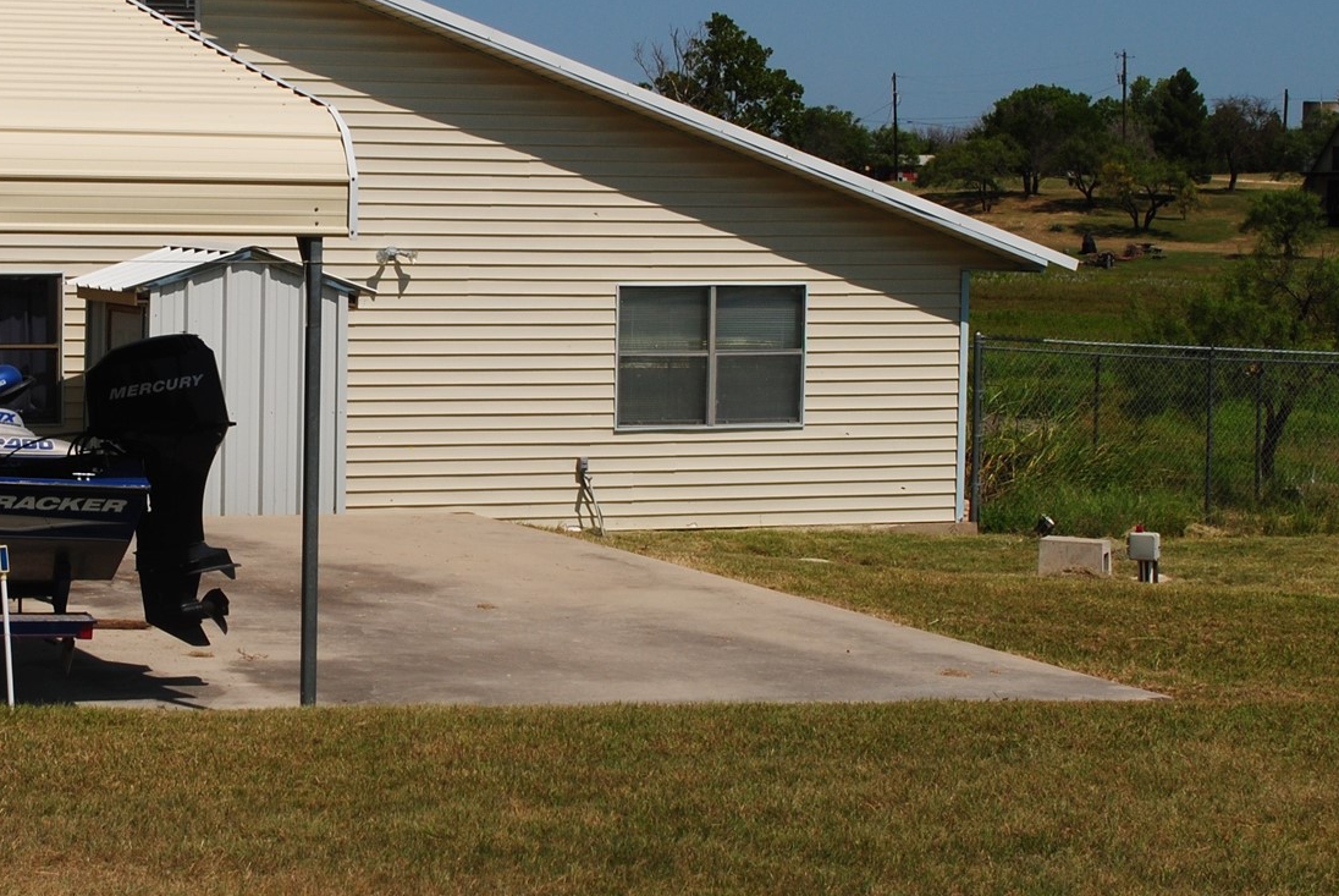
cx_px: 233
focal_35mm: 89
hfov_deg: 22.5
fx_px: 3313
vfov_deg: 15.3
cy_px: 257
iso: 100
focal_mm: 30
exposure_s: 1/320
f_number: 10
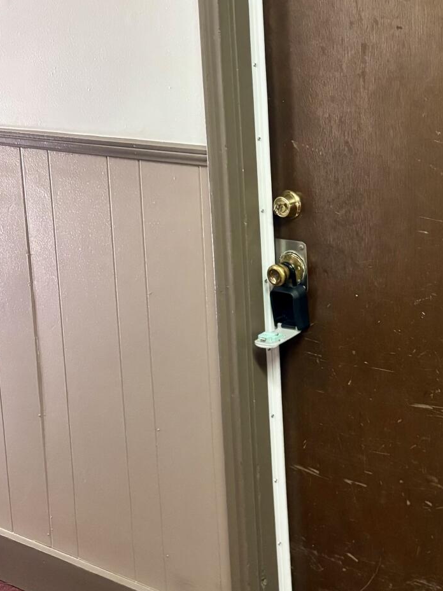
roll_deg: -0.3
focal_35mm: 56
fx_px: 956
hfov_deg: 24.5
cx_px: 474
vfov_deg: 34.1
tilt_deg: -10.2
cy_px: 204
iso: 400
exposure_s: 1/60
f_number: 1.6
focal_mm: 5.96
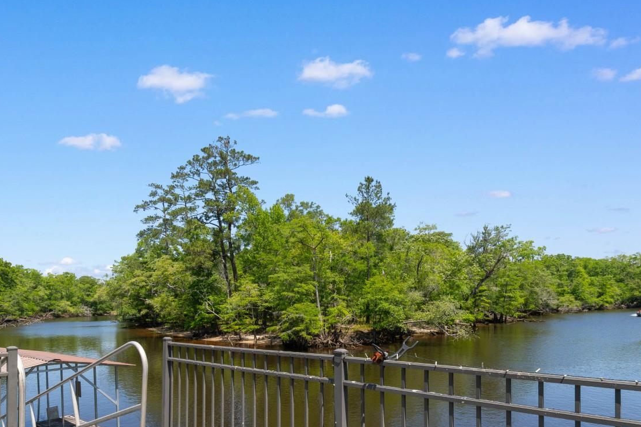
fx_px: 392
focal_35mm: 22
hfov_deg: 78.5
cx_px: 301
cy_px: 299
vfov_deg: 55.5
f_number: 7.1
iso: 100
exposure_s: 1/200
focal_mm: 10
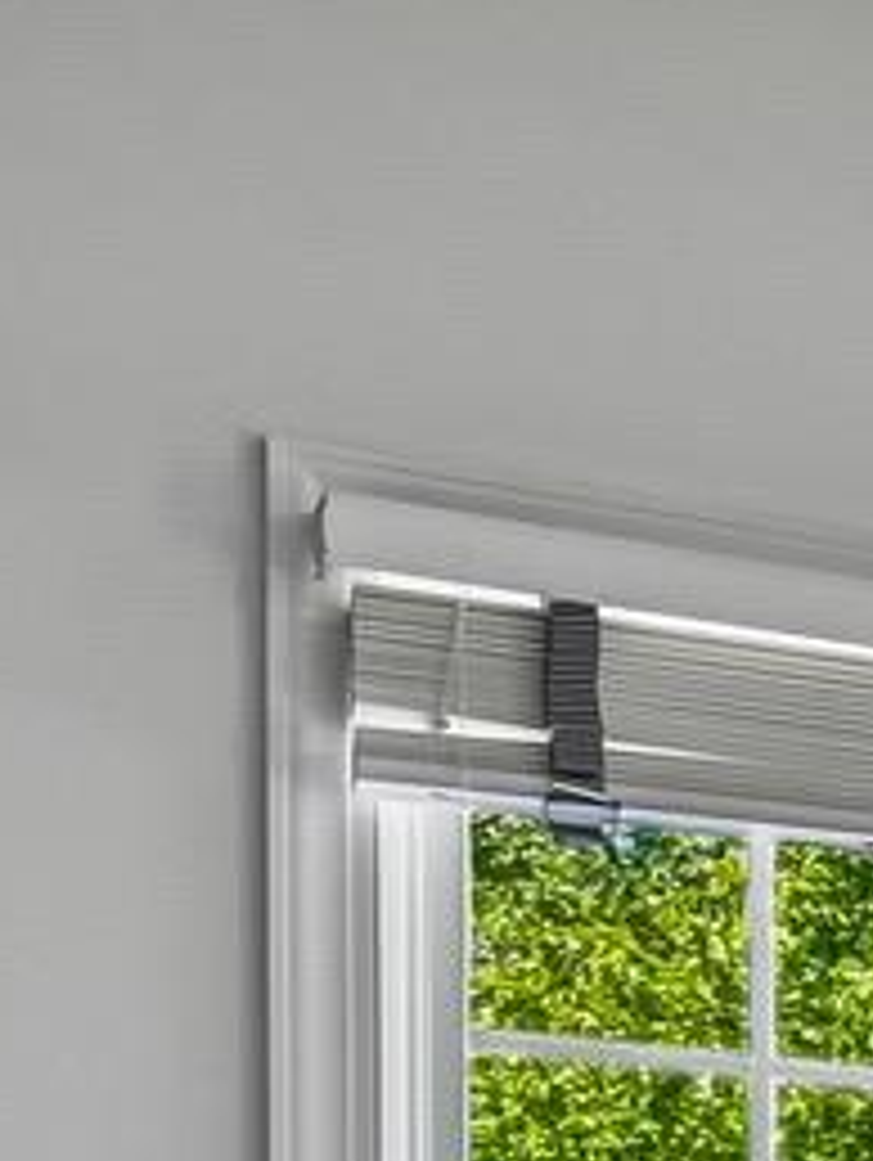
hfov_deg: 7.6
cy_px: 1742
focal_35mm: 122
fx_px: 4096
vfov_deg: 15.0
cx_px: 3614
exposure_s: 1/4
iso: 100
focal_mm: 16
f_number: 8
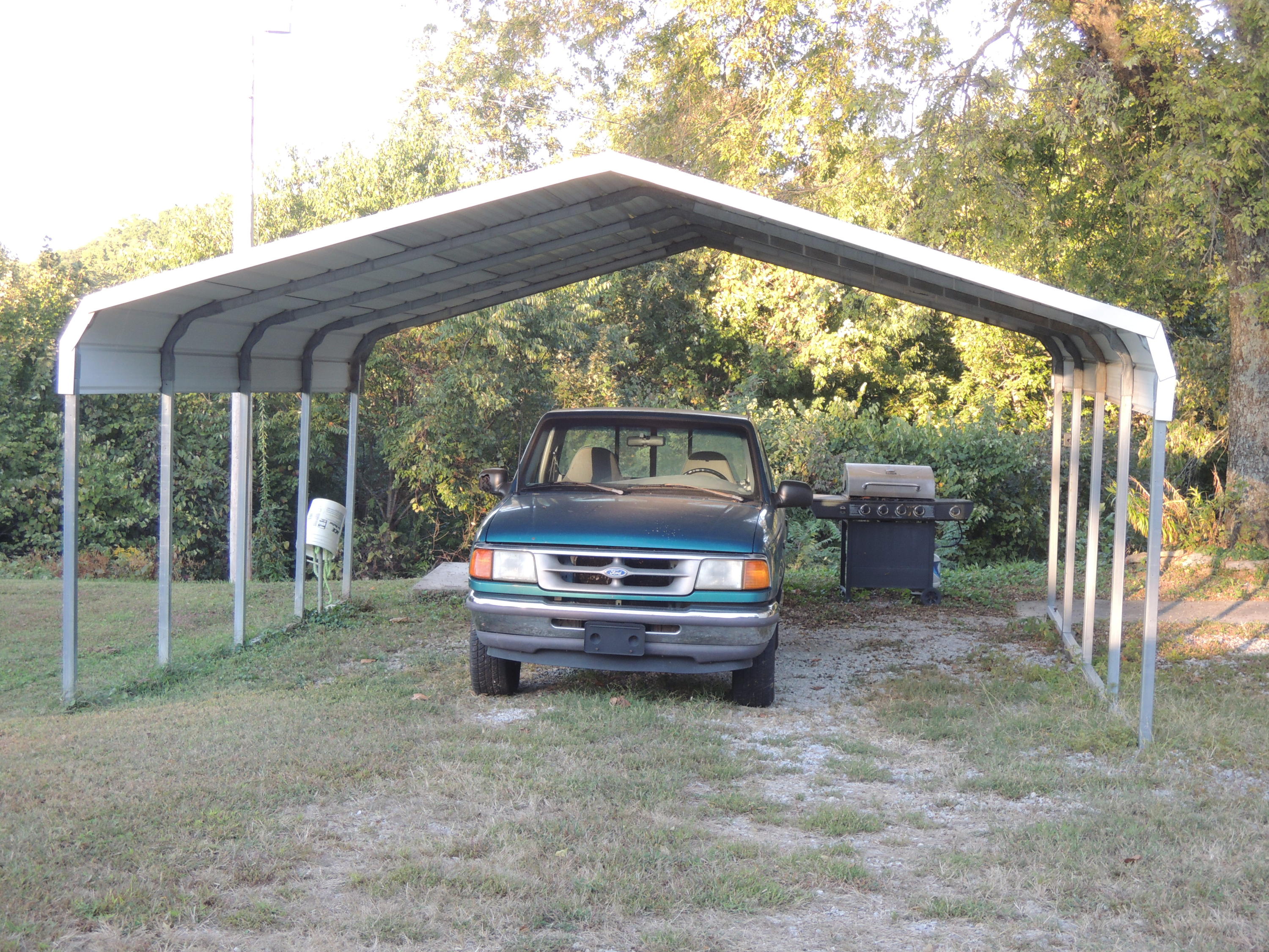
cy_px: 476
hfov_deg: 34.9
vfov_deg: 26.6
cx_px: 634
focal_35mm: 55
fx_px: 2016
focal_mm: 9.9
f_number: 4
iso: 160
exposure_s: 1/60
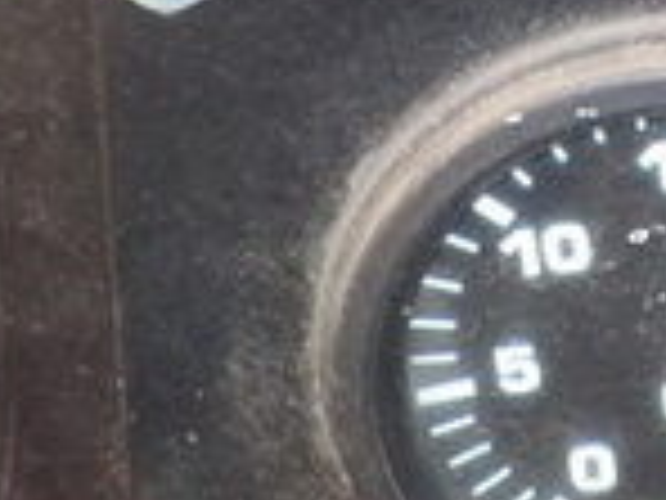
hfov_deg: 14.9
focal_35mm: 130
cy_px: -284
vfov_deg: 10.9
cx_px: 670
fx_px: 2501
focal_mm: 4.1
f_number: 3.3
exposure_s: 1/30
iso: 200
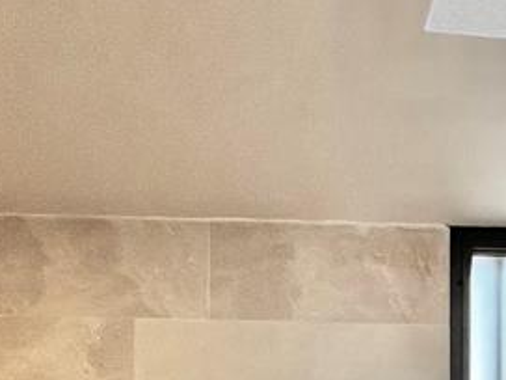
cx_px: 285
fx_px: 716
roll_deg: -0.3
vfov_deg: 21.1
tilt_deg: +0.3
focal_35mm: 49
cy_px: 667
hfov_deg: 38.8
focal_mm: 1.57
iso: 80
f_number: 1.8
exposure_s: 1/99
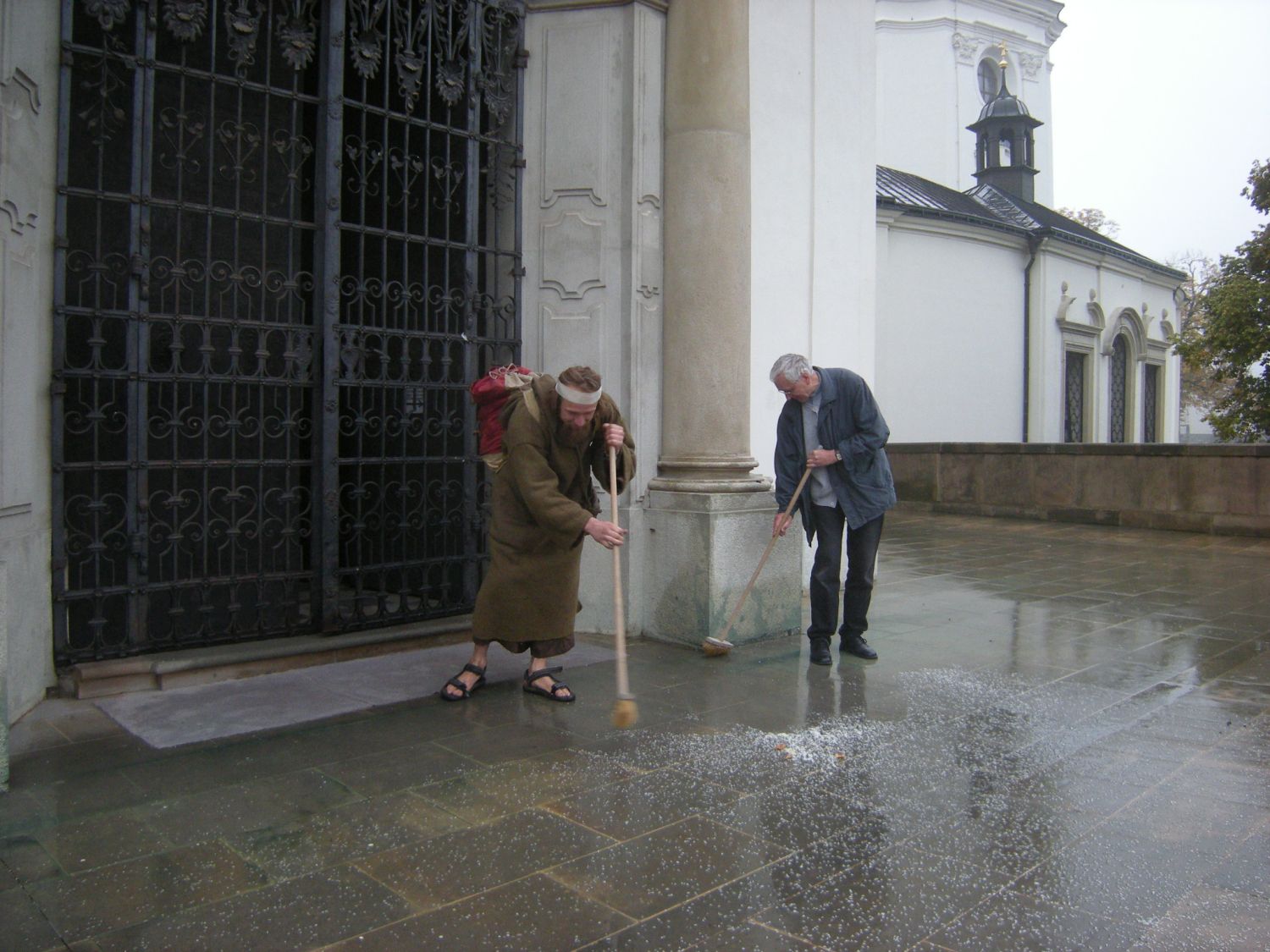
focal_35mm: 28
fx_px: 1027
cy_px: 476
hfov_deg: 63.4
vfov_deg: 49.7
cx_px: 635
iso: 194
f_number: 2.8
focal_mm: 4.7
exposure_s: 1/56.6
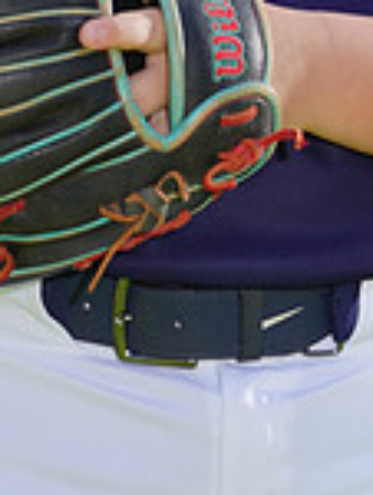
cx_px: 127
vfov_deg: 2.5
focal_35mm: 798
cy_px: -323
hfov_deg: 1.9
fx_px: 11433
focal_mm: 215
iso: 100
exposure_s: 1/250
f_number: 7.1
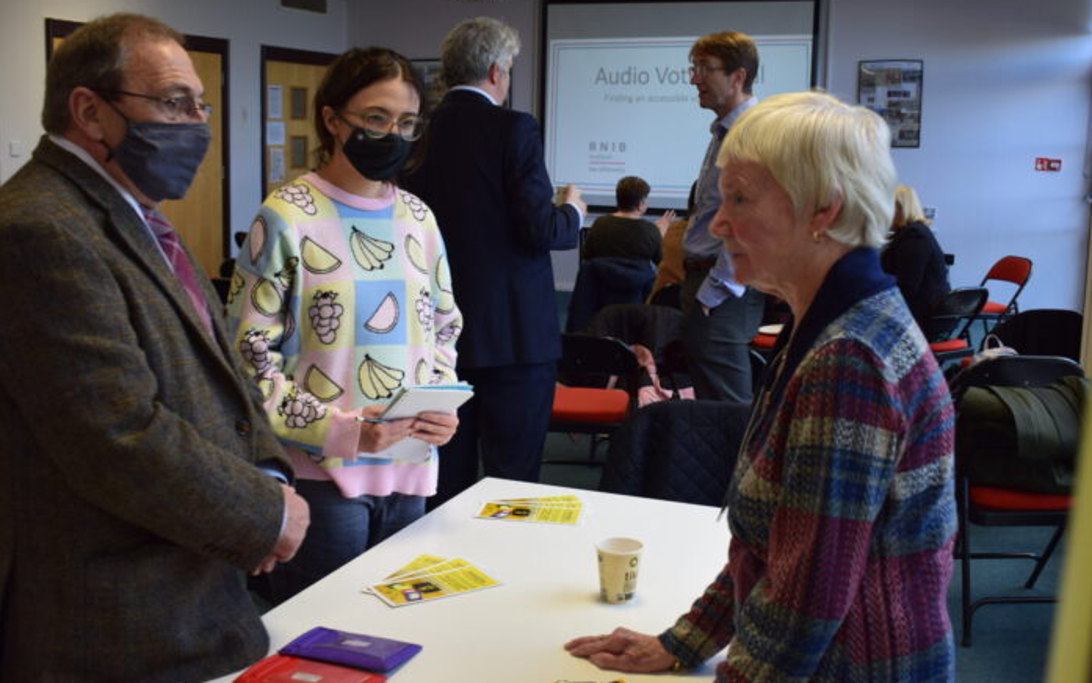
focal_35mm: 41
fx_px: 1220
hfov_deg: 48.2
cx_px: 537
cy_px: 316
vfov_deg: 31.3
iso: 400
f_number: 7.1
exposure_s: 1/30
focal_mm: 26
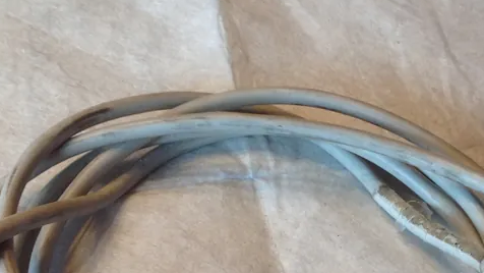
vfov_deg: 14.7
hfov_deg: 26.5
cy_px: 306
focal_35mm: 80
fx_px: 1027
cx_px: 256
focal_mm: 4.28
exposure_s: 1/24
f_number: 2.4
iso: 50
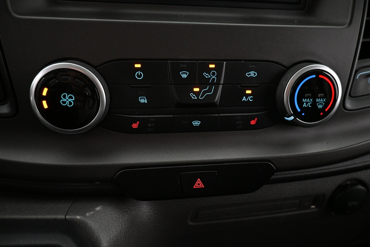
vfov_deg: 53.1
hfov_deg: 73.7
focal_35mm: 24
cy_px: 124
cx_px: 185
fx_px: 247
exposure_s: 1/40
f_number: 3.5
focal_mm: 16
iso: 4000
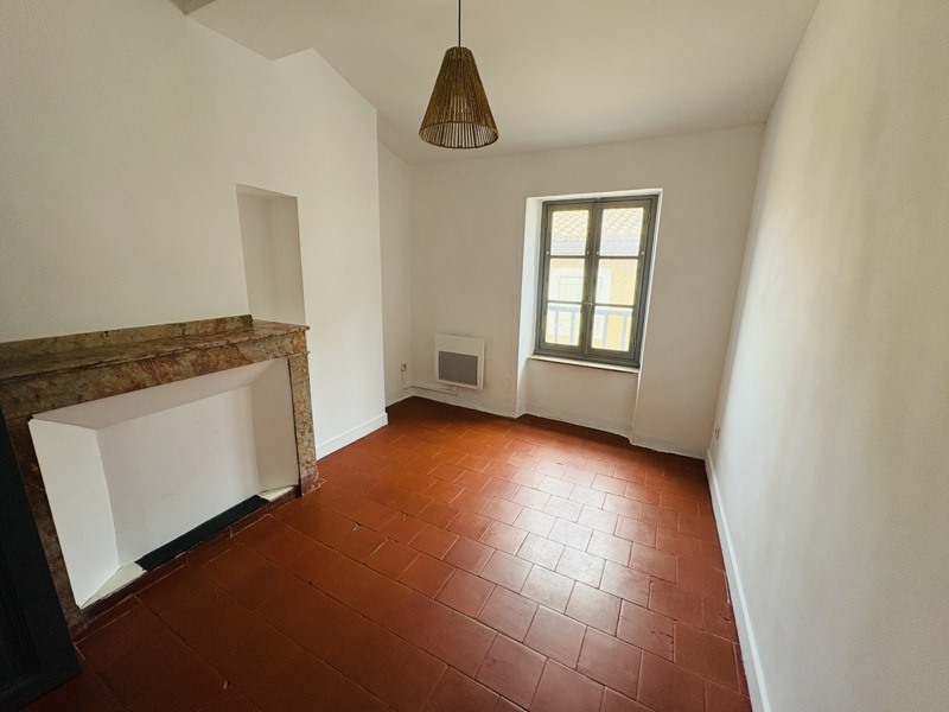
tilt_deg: -13.2
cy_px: 356
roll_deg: -0.7
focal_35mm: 14
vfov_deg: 85.7
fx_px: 384
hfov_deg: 102.1
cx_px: 474
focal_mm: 2.22
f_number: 2.2
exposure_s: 1/99
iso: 125
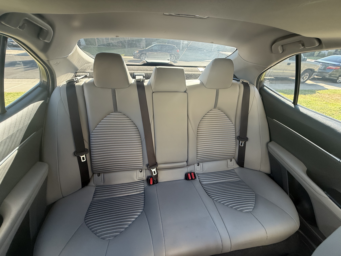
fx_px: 138
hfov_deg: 102.1
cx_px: 170
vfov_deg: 85.7
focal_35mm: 14
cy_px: 128
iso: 160
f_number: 2.2
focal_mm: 2.22
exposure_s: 1/99
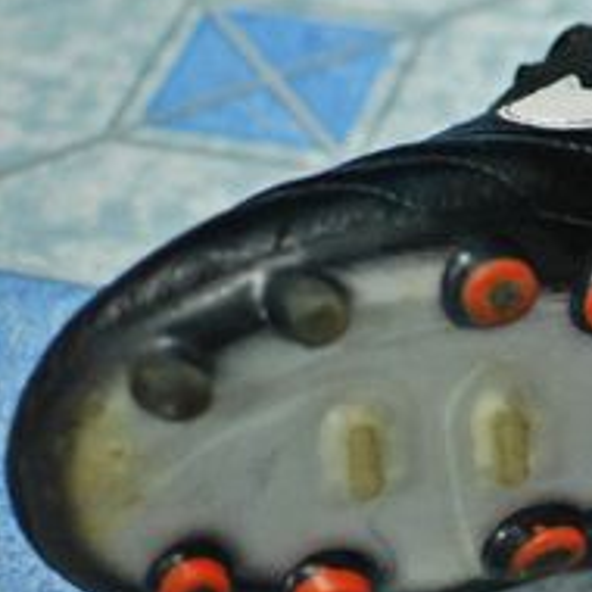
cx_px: 944
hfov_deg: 11.1
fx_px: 2911
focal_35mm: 150
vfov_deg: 11.6
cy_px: 150
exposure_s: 1/40
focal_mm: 35
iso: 800
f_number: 1.8
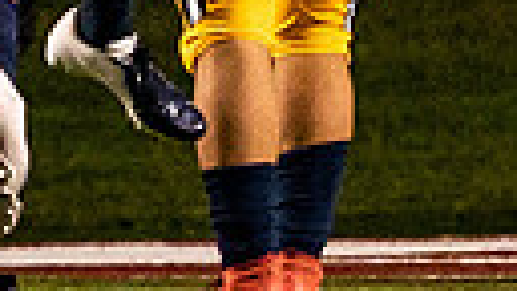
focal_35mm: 4054
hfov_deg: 0.5
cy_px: -470
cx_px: 655
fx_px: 55575
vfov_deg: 0.3
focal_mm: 400
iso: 6400
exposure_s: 1/750
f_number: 5.6
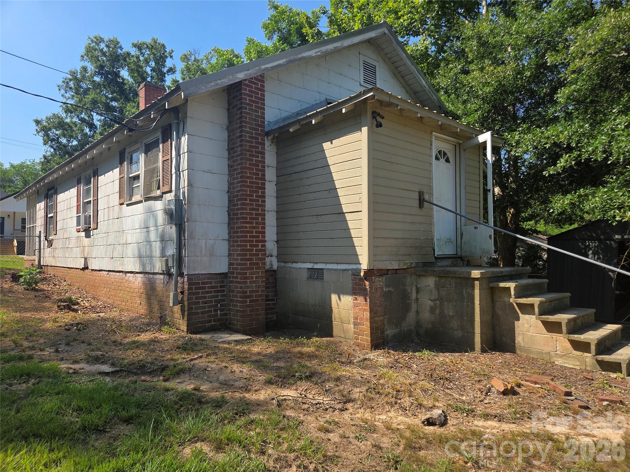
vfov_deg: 58.9
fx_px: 419
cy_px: 236
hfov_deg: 73.9
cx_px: 315
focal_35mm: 23
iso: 80
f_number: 1.8
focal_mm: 5.4
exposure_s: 1/2993
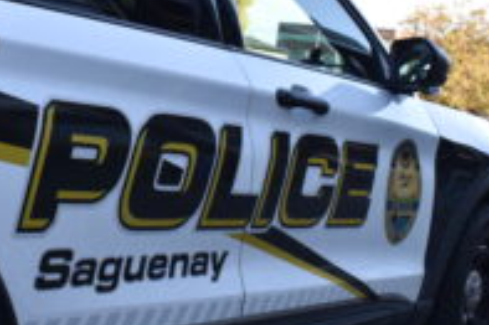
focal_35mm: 64
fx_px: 869
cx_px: 189
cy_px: 93
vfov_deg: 21.1
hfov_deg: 31.3
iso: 200
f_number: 5.6
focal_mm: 21
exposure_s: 1/200
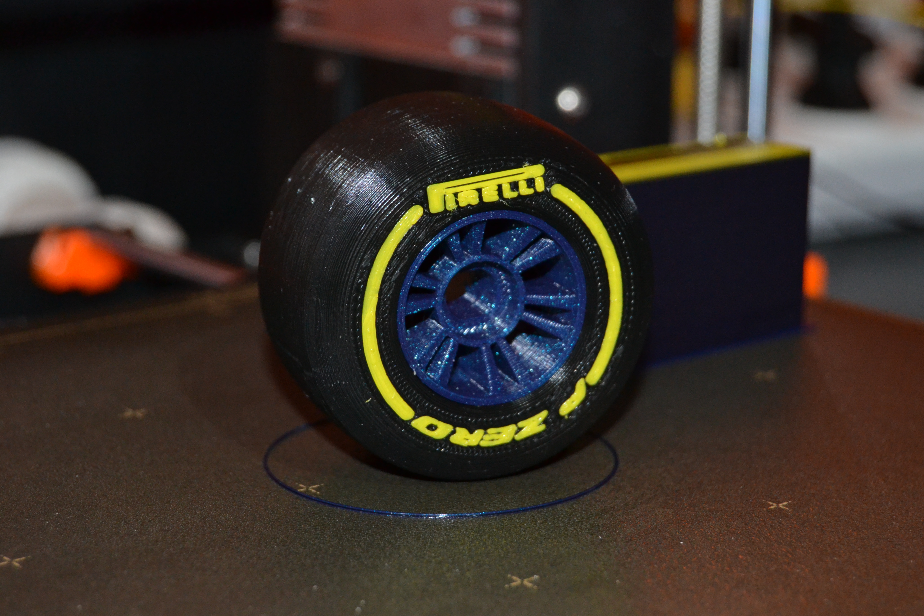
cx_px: 492
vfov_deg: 14.8
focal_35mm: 93
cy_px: 298
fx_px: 2376
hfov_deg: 22.0
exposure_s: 1/60
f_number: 5.6
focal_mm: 55
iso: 1600
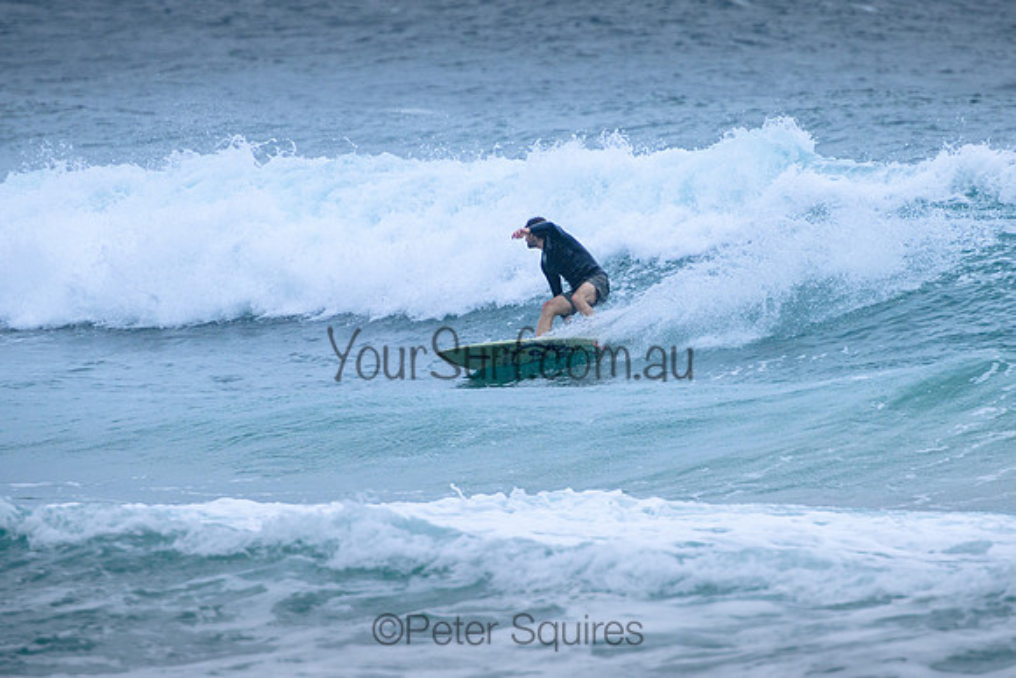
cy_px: 292
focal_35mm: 550
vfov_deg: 2.5
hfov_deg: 3.7
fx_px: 15529
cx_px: 666
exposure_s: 1/2000
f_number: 5.6
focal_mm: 400
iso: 500
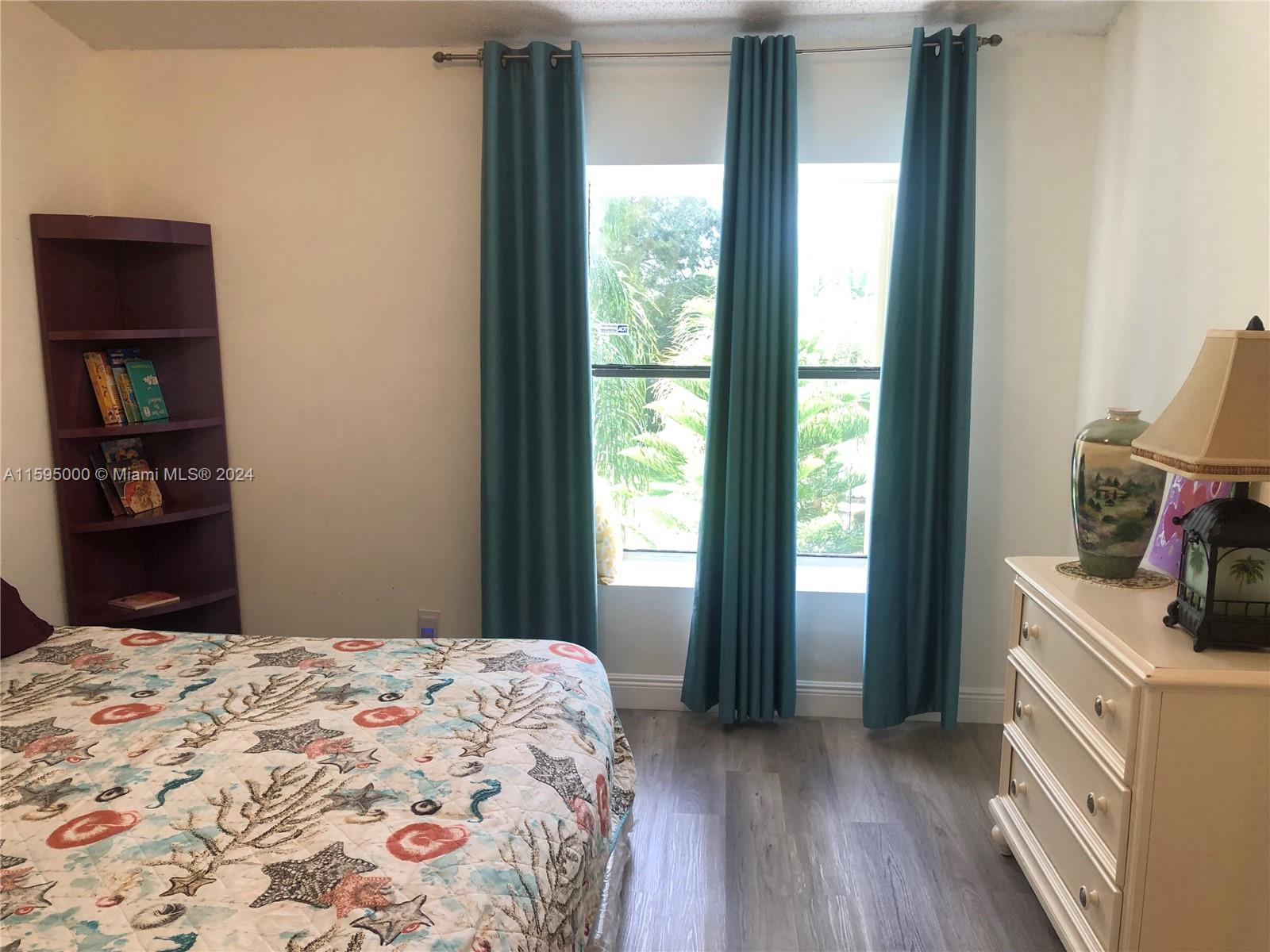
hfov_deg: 63.4
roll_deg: -0.3
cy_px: 476
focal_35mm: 28
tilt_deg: -10.0
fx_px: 1027
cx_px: 635
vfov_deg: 49.7
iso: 20
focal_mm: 3.99
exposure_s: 1/40
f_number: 1.8
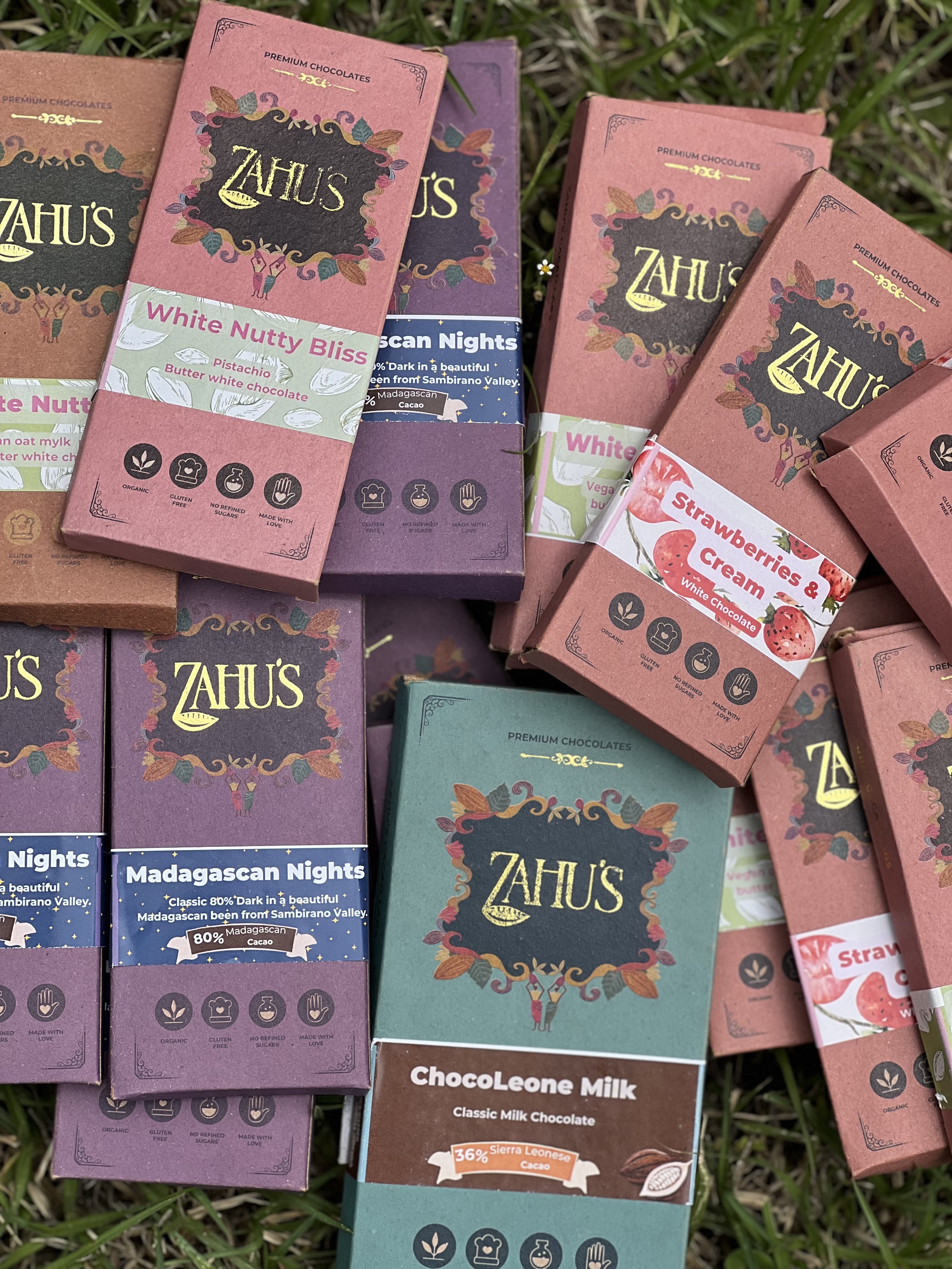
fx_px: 2824
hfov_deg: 19.1
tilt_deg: -76.2
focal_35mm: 77
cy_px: 634
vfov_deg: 25.3
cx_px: 476
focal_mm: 9
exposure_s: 1/431
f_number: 2.8
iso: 32
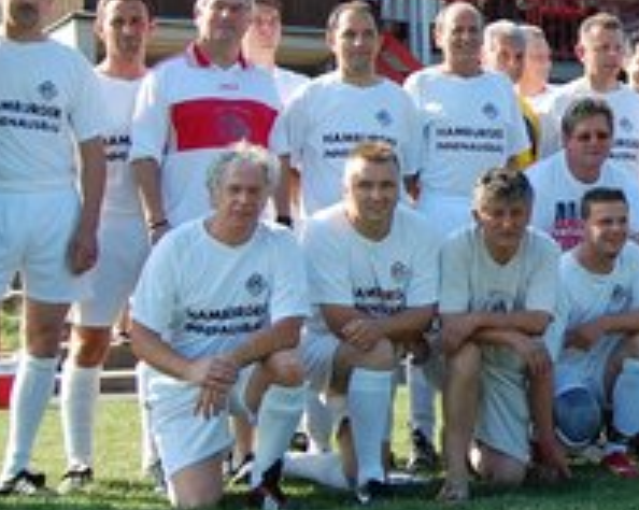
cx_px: 746
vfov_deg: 16.2
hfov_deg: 19.2
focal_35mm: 95
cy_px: 195
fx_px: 1788
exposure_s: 1/200
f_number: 7.1
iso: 200
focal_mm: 19
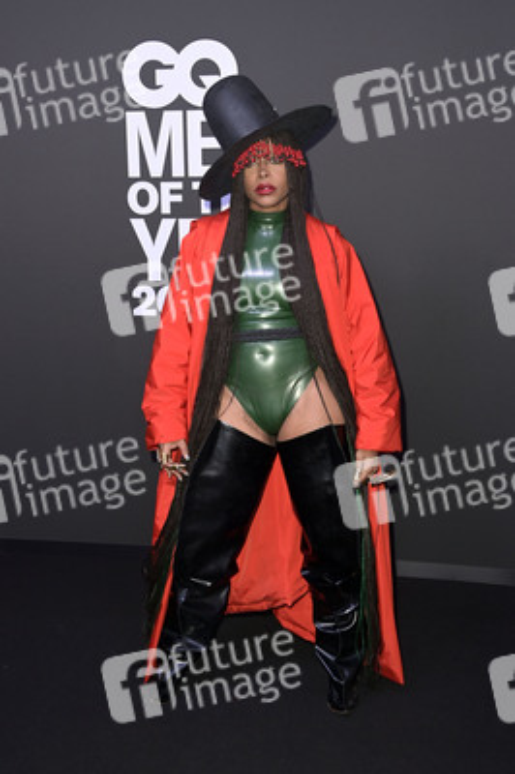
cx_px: 258
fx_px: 903
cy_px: 387
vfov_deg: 46.4
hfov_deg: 31.8
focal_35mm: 42
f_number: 5.6
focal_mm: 42
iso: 1000
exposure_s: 1/250
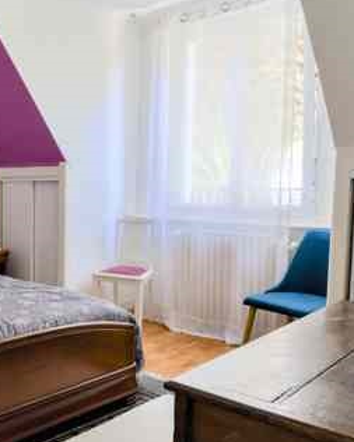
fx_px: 497
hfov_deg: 35.9
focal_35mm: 38
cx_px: 13
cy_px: 229
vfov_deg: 47.9
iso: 800
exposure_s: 1/20
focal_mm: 16
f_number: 8
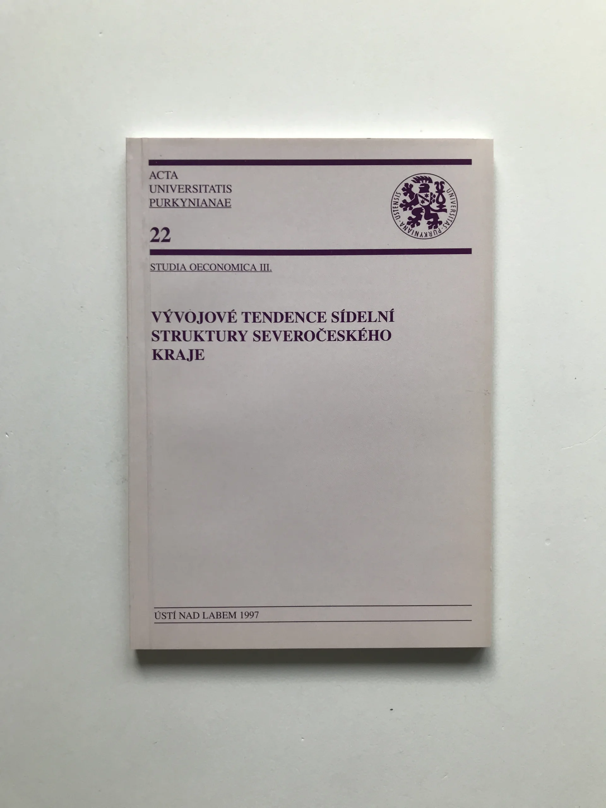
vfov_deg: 63.4
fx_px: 654
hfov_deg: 49.7
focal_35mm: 28
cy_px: 404
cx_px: 303
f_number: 1.8
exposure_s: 1/100
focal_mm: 3.99
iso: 32
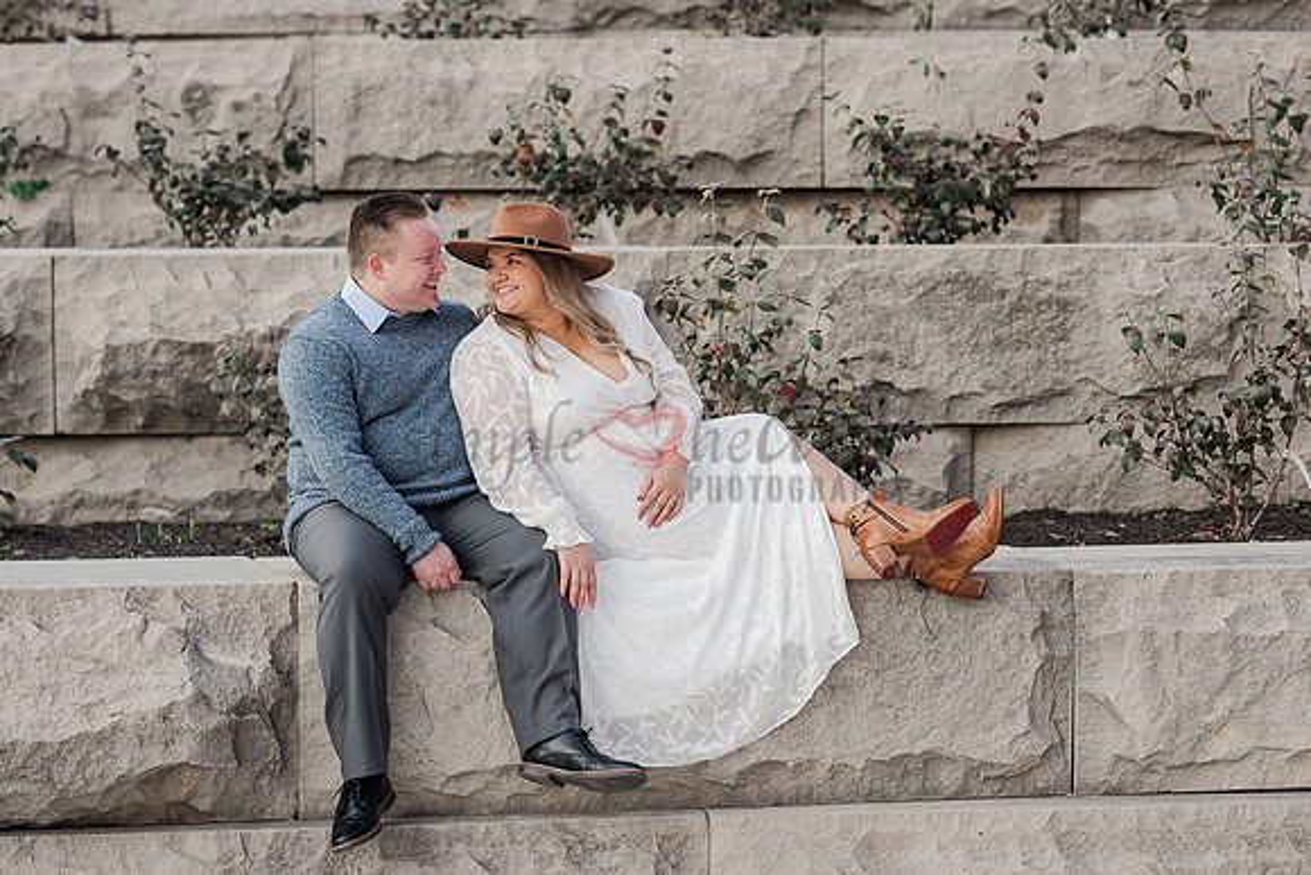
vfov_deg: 16.1
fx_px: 3096
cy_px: 438
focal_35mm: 85
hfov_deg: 23.9
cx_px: 656
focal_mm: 85
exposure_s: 1/125
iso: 64
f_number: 3.5
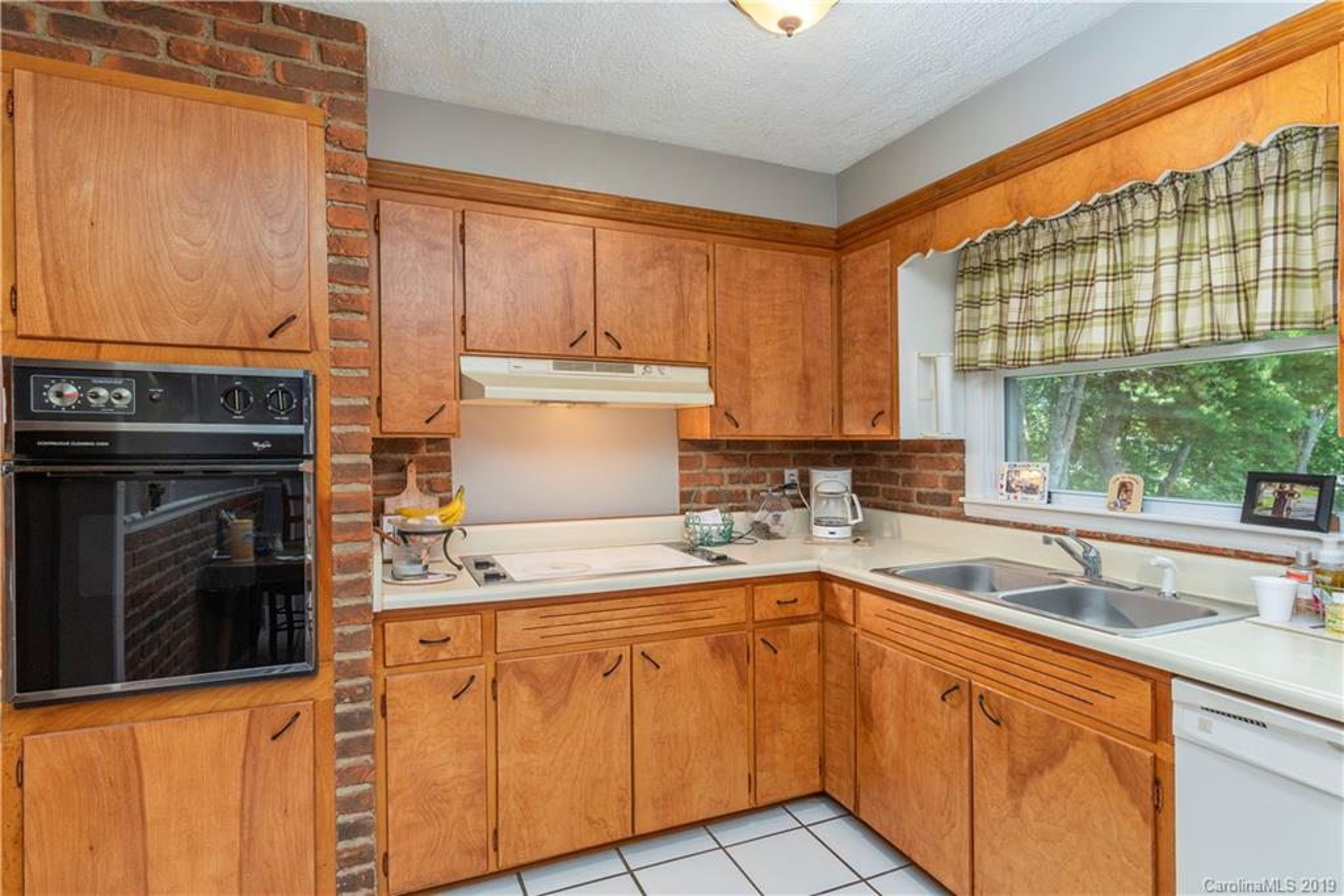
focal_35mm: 17
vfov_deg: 70.5
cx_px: 672
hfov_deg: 93.3
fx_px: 635
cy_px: 448
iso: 500
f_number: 8
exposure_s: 1/60
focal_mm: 17
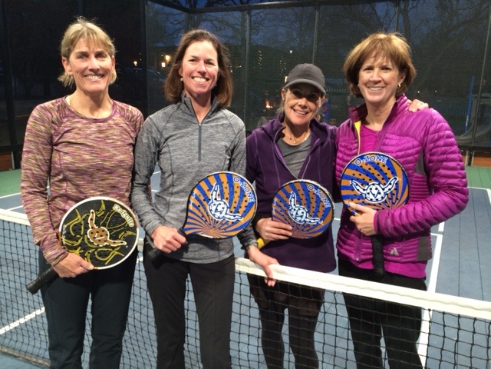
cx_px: 246
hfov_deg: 60.0
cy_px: 184
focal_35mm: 30
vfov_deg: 46.8
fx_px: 426
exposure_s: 1/30
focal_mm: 4.12
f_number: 2.2
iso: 125
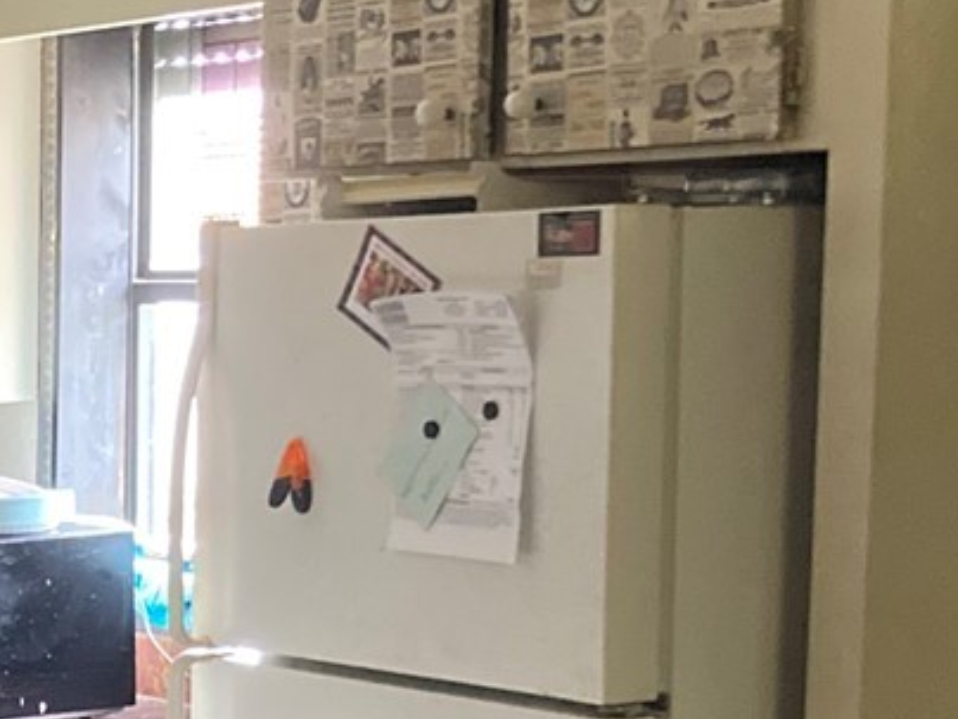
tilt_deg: -7.4
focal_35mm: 111
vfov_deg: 13.2
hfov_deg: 16.4
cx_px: -417
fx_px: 3072
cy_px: 724
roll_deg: +0.7
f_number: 1.8
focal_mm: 3.99
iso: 500
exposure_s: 1/30
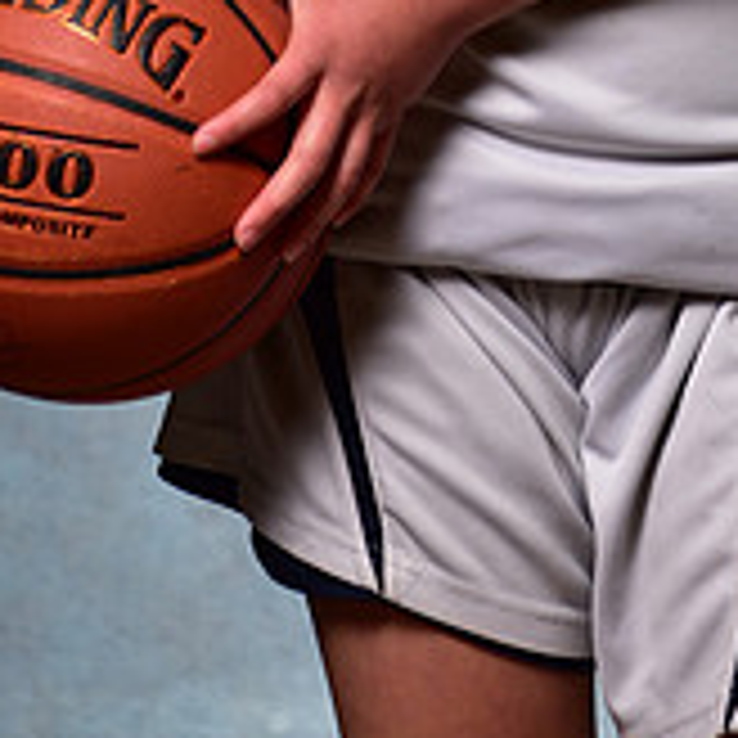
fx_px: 5089
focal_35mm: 211
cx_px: 434
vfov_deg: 8.1
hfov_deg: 8.3
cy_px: -518
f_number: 5
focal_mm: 70
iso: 100
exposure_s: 1/200
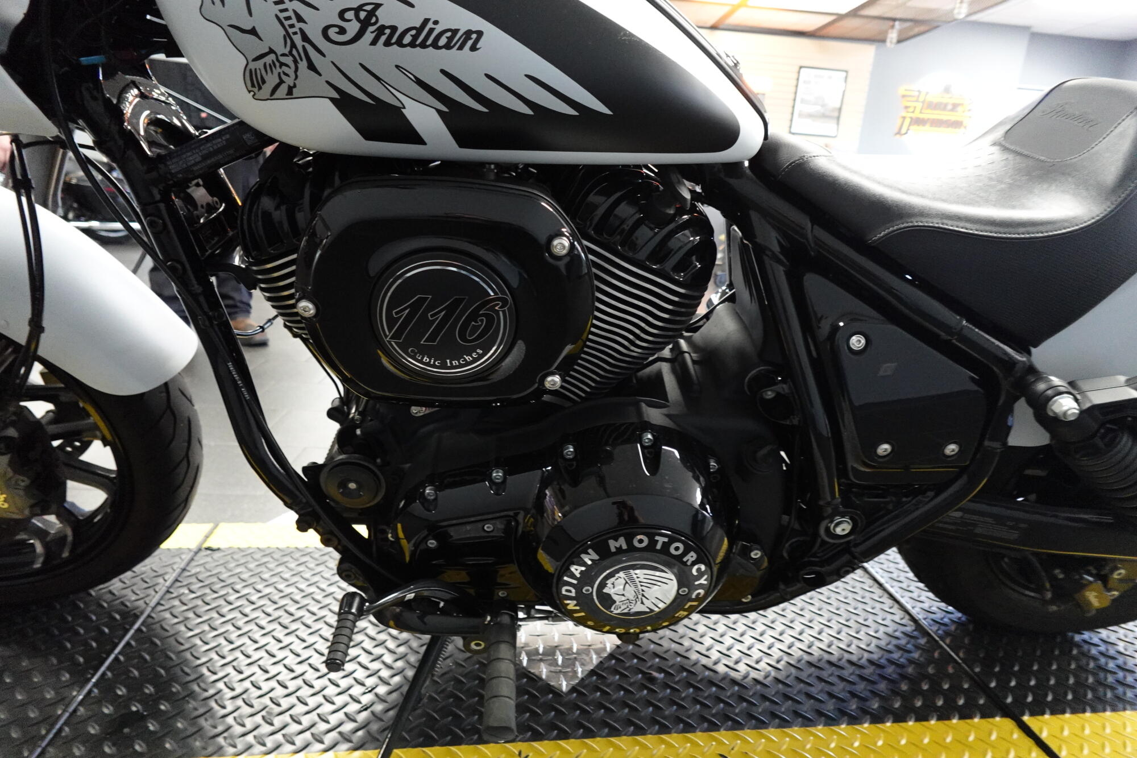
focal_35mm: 20
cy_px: 379
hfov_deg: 84.0
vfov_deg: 61.9
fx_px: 632
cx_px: 568
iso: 2000
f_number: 2
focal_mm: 7.6
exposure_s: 1/80
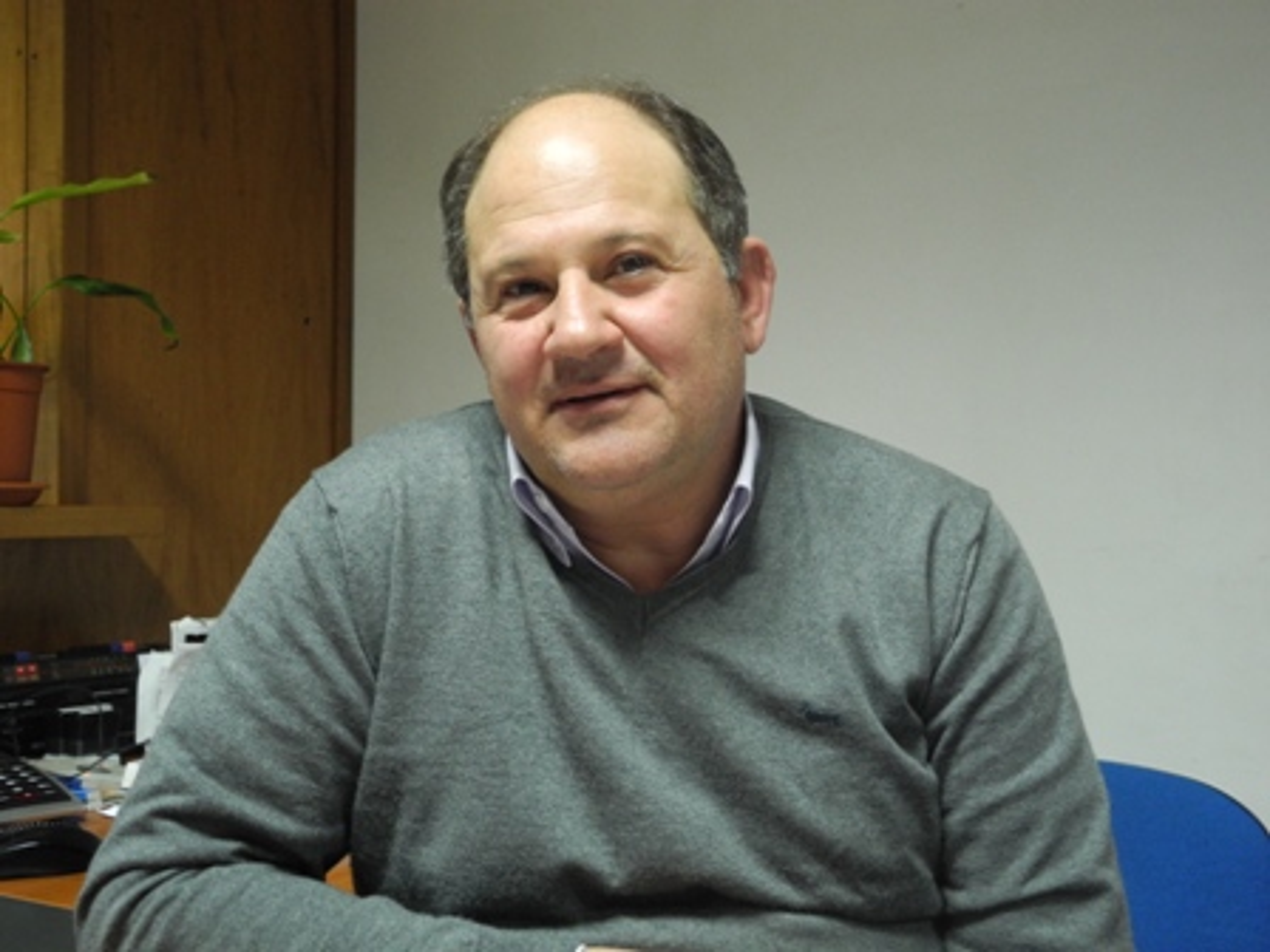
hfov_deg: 42.1
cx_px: 635
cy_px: 476
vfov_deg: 32.2
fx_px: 1651
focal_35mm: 45
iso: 400
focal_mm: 9.7
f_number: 3.2
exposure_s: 1/14.7
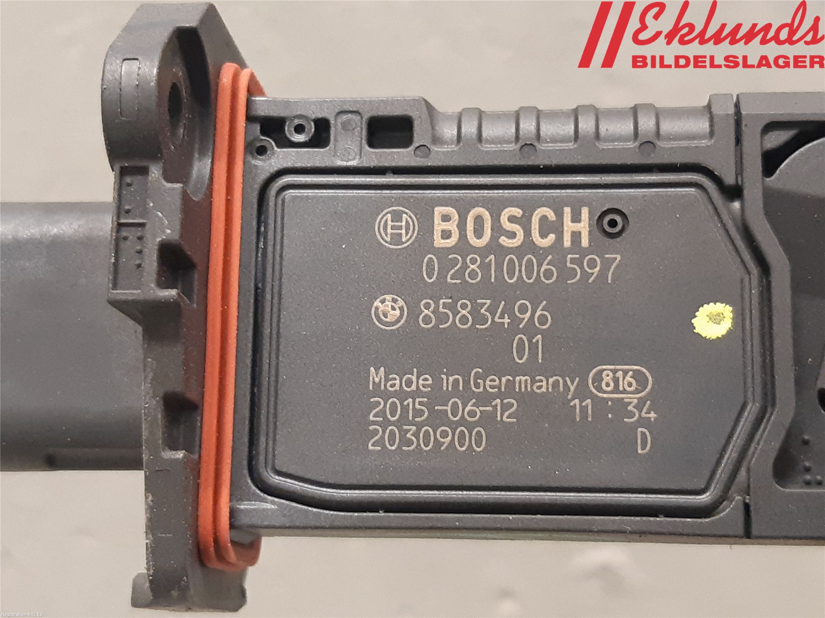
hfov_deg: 67.3
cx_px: 412
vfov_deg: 53.1
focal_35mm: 26
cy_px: 309
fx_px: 620
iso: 250
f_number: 1.7
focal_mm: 3.93
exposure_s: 1/33
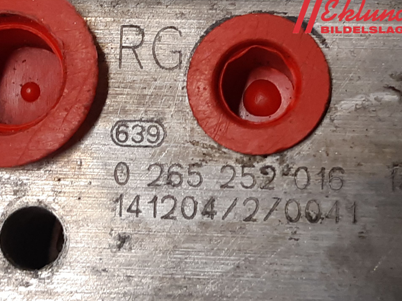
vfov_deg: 49.7
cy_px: 160
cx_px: 206
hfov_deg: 63.4
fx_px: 325
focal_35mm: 28
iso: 80
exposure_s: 1/50
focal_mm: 3.93
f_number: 1.7
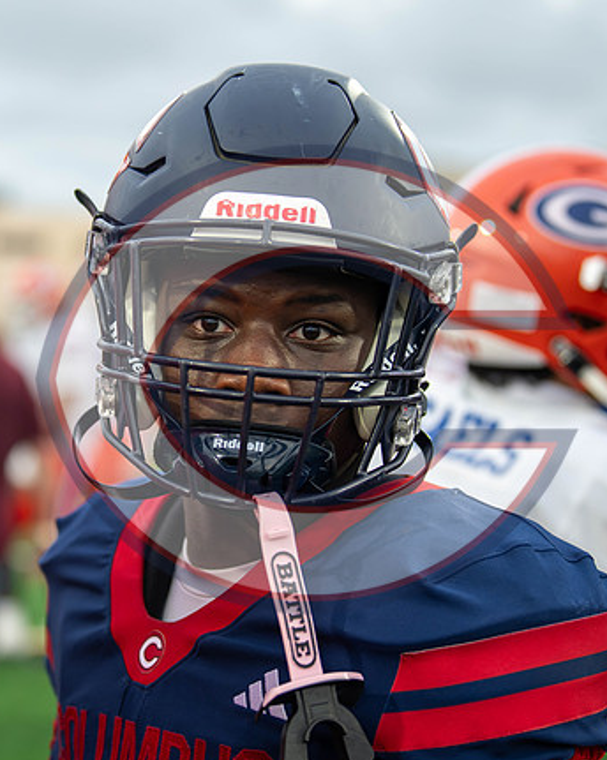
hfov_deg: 14.9
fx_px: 2316
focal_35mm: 103
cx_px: 177
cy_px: 379
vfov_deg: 18.6
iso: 1250
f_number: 2.8
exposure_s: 1/1000
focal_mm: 70
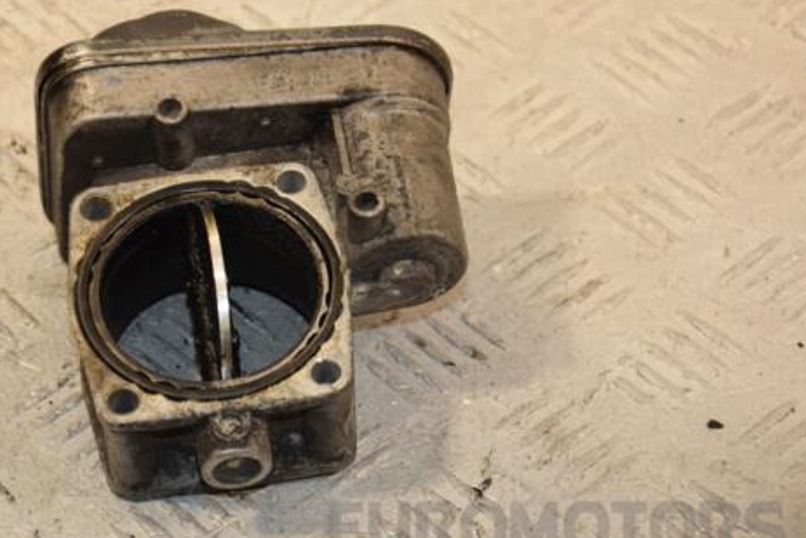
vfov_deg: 9.4
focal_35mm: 146
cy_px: 296
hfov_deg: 14.1
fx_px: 3262
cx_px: 296
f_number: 5.6
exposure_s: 1/200
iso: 800
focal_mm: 75
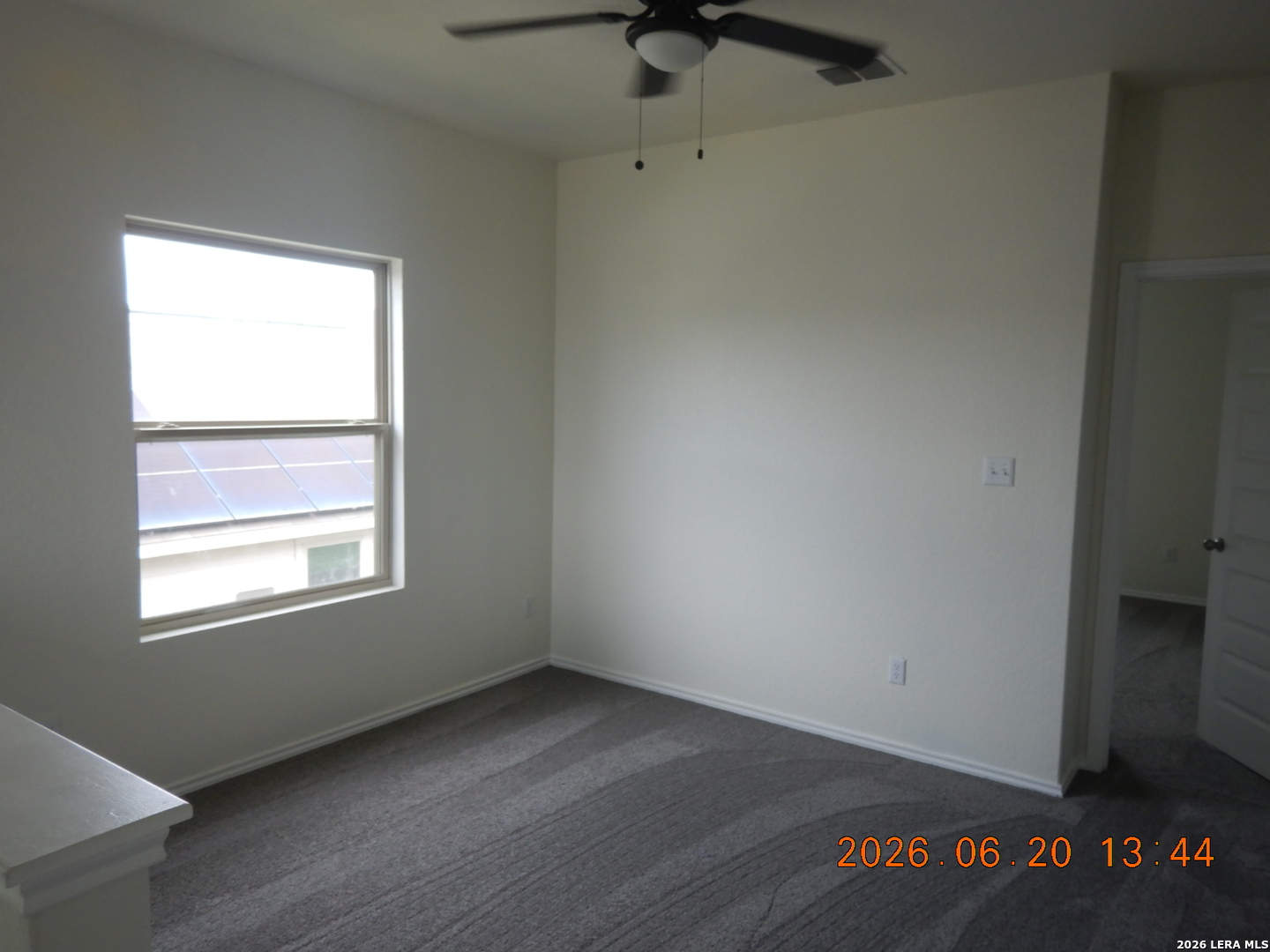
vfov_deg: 56.8
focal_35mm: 24
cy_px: 476
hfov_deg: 71.6
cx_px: 635
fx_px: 881
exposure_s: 1/100
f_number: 2.8
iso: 125
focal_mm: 4.3
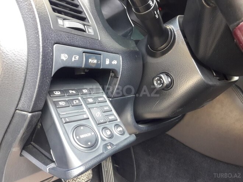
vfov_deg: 49.7
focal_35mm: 28
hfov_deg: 63.4
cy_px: 91
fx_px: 197
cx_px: 122
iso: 160
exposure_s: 1/33
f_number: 1.9
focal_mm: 3.7
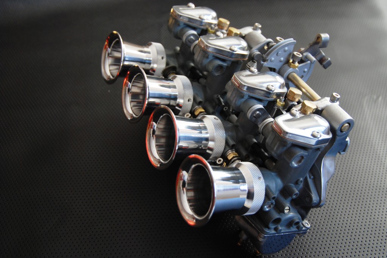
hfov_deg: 41.1
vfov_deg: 28.1
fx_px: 516
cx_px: 194
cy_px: 129
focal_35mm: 48
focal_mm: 32
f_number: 4
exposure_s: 1/50
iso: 400
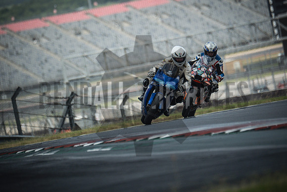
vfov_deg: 2.3
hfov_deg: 3.4
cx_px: 144
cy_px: 96
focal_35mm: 600
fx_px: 4784
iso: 1000
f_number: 5.6
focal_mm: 400
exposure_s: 1/2000
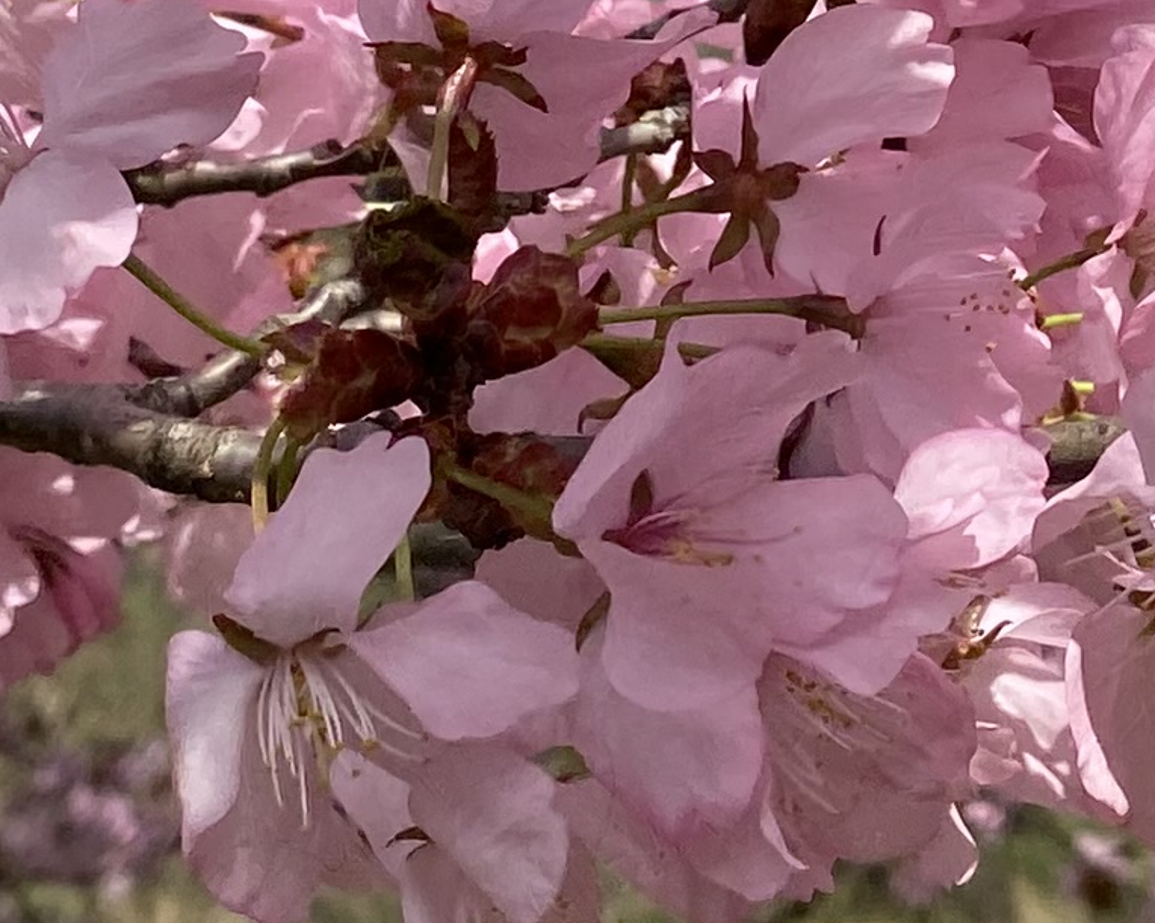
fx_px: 4580
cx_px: 1353
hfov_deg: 14.0
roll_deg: +10.5
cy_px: -553
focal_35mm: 134
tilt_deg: +16.3
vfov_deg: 11.0
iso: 32
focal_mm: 4.25
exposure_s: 1/1543
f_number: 1.8
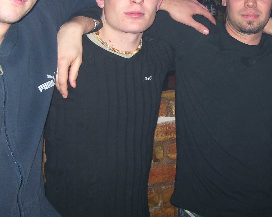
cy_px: 57
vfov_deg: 24.0
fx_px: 507
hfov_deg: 29.9
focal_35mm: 63
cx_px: 164
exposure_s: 1/60
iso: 80
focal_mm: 6
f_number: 2.7
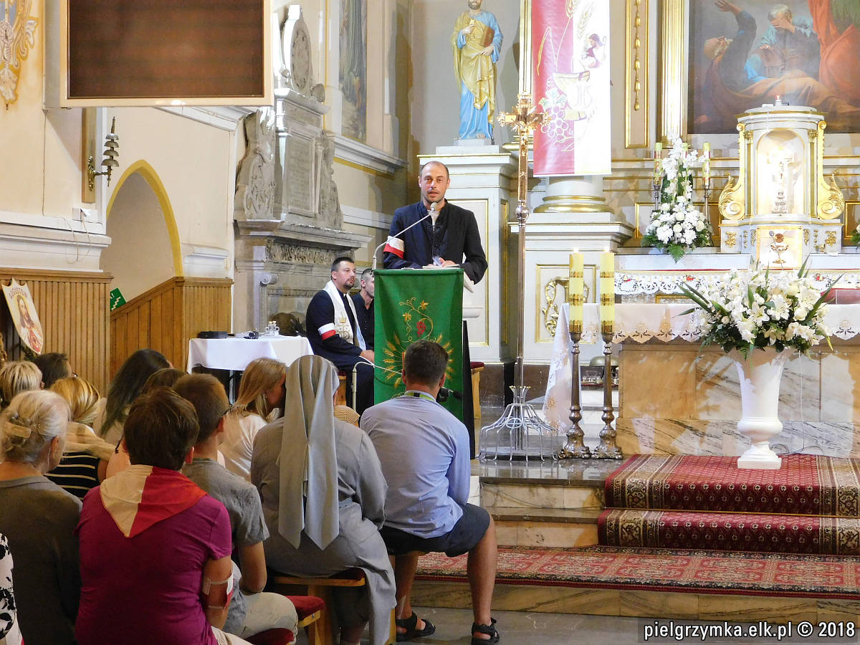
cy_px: 322
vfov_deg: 22.3
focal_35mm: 66
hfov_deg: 29.4
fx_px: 1640
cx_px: 430
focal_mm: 11.7
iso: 720
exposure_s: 1/8
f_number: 4.2
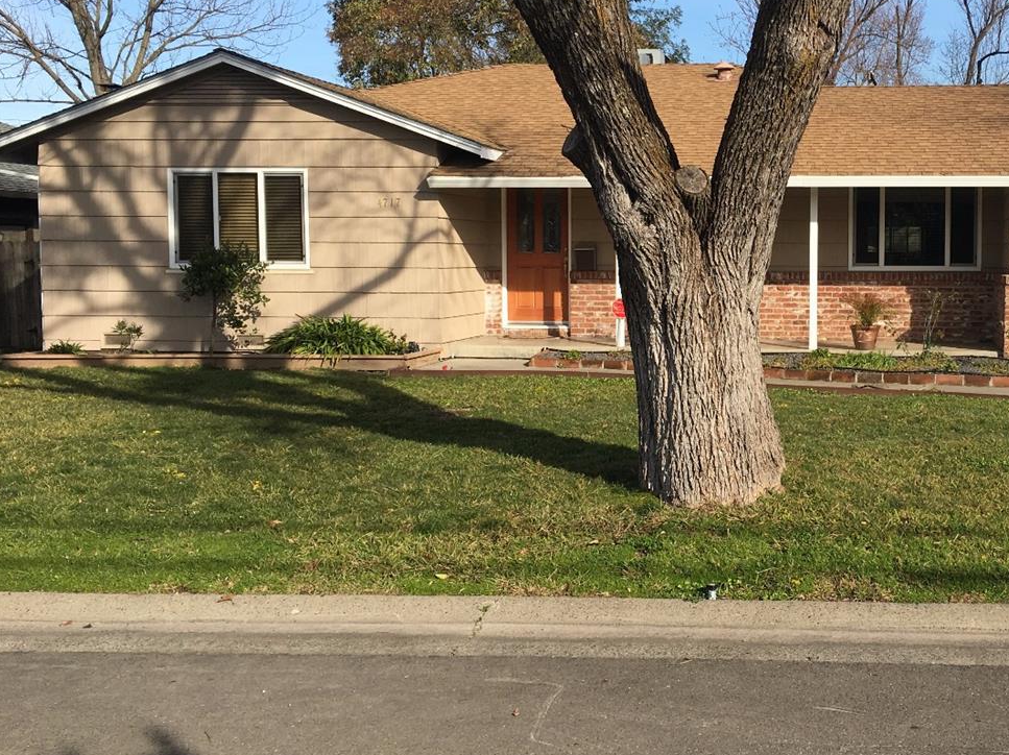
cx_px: 778
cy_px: 356
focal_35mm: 45
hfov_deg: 40.7
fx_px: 1311
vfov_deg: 32.1
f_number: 2.2
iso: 25
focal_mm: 4.15
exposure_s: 1/1202
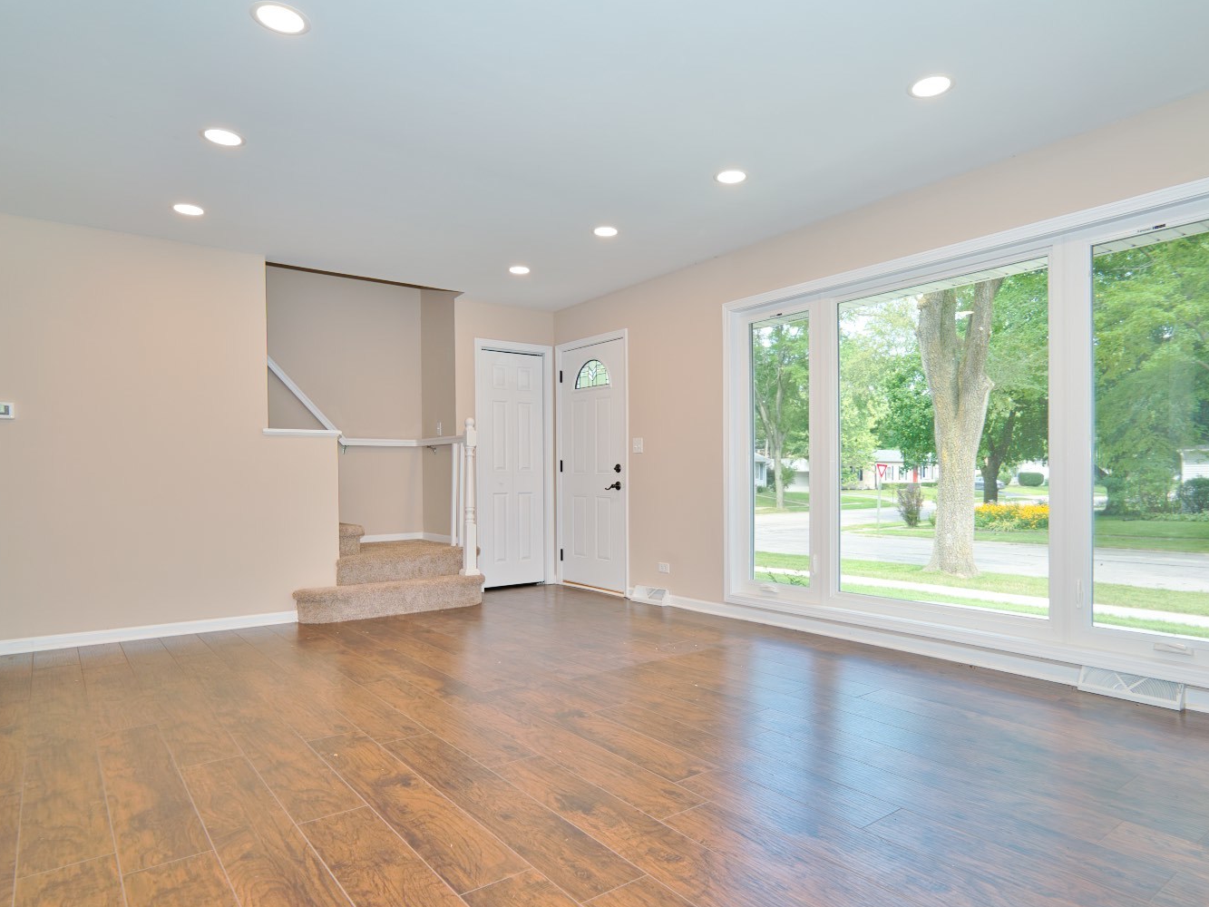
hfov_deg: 78.8
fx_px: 734
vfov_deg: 63.4
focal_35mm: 21
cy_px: 488
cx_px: 654
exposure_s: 1/50
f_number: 7.1
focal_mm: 18
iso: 200
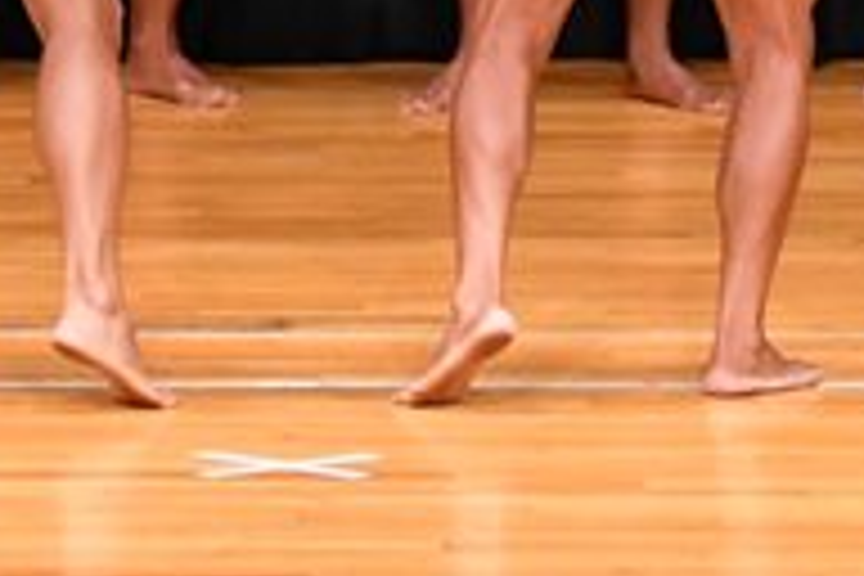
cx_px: 443
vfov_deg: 2.0
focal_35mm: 702
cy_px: -184
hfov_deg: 2.9
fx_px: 16847
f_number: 5.6
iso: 4000
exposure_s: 1/400
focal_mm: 116
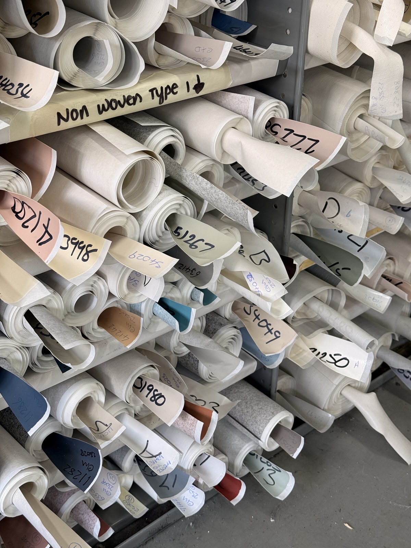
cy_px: 274
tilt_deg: -30.5
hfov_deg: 30.3
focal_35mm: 48
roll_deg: -1.9
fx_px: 760
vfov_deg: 39.7
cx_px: 206
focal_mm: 6.76
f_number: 1.78
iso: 64
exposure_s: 1/100
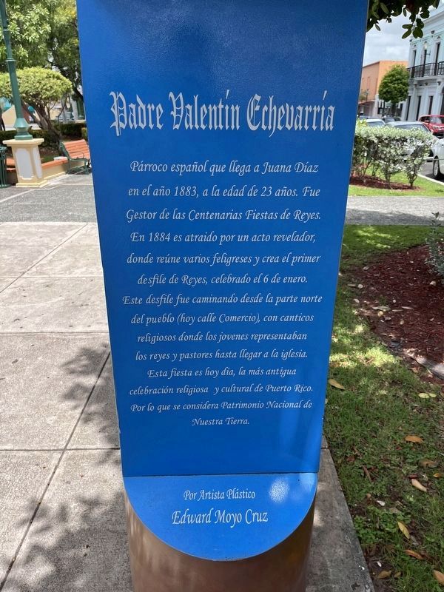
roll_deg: +0.3
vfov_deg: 67.3
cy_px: 296
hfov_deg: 53.1
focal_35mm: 26
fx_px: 445
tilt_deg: -22.9
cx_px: 222
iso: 50
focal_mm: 5.1
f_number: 1.6
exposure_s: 1/1309
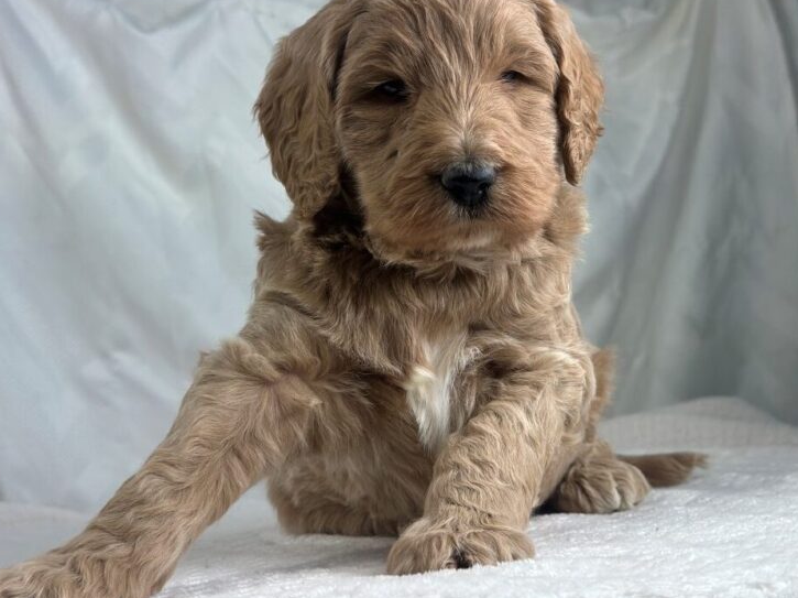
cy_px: 282
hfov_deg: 36.2
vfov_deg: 27.5
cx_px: 387
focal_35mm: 53
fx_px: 1221
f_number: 1.78
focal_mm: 6.86
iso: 80
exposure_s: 1/383
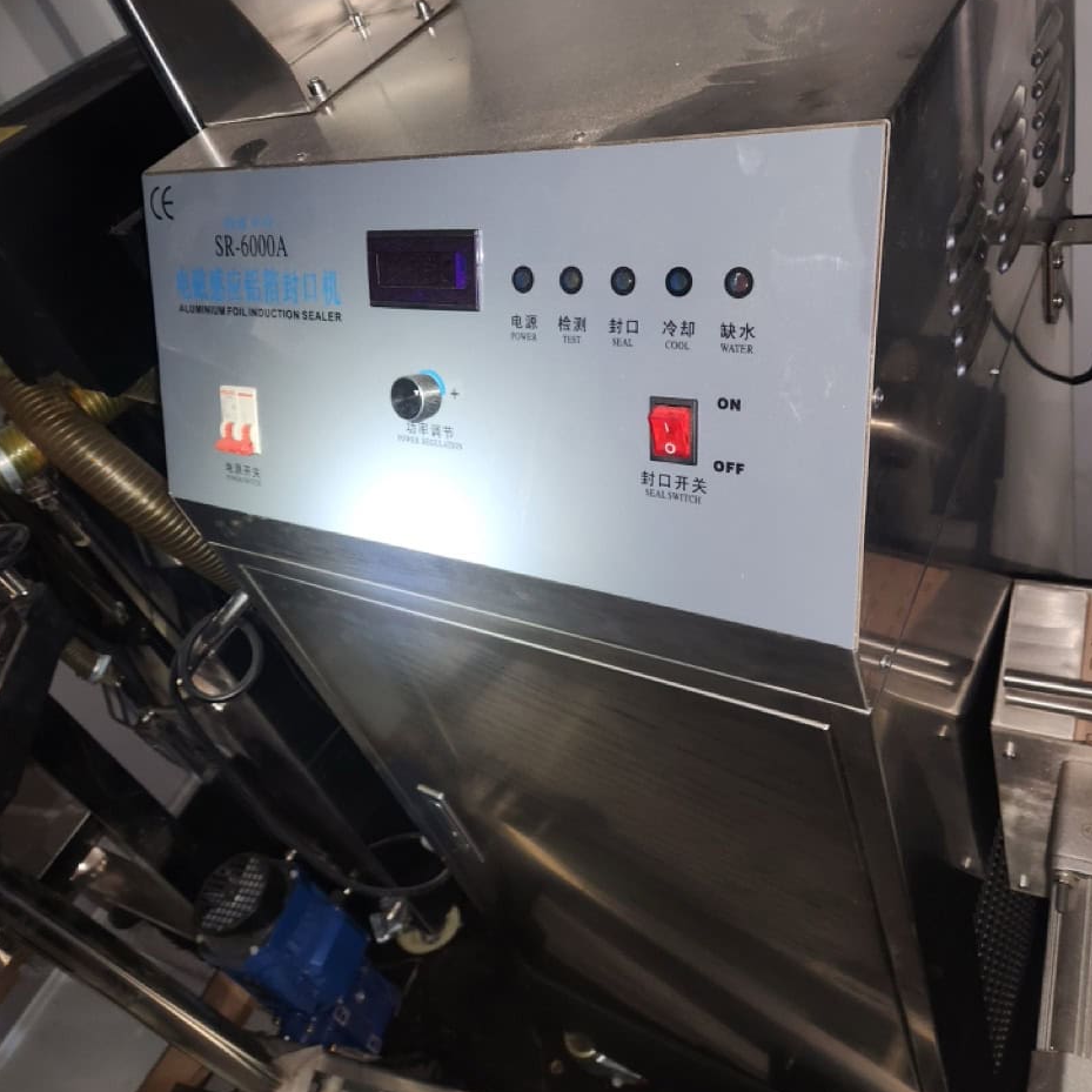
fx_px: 999
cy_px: 440
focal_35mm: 28
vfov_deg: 56.9
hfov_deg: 57.3
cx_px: 542
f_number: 1.8
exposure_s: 1/10
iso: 200
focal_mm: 5.4
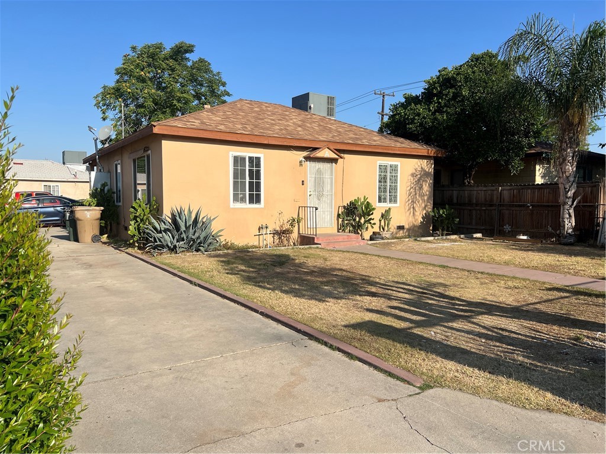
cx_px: 303
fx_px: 455
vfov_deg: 53.1
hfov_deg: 67.3
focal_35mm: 26
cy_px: 227
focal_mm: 5.7
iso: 50
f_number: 1.5
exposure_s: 1/4831
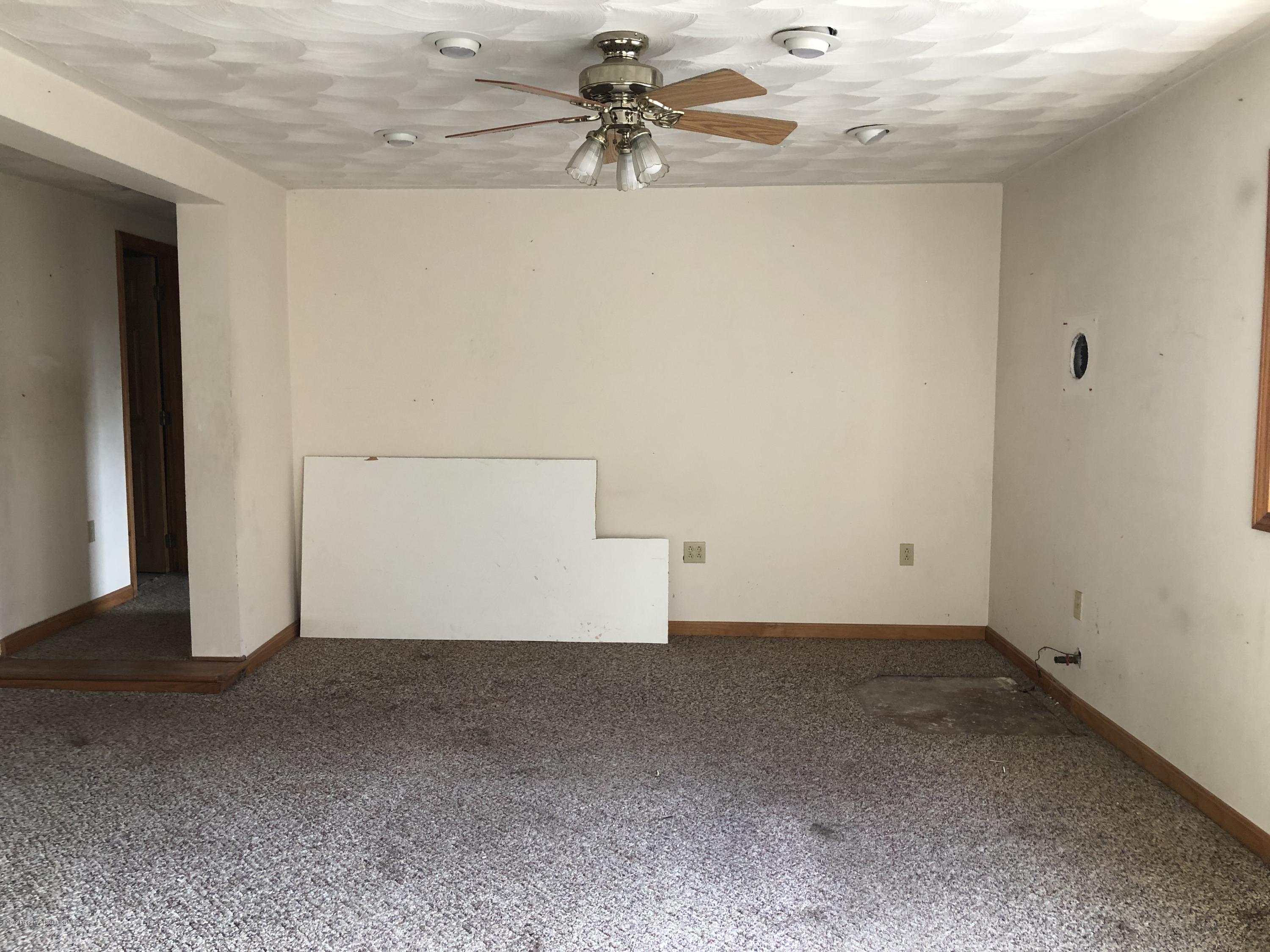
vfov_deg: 49.7
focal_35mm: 28
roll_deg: +0.4
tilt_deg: -6.0
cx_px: 635
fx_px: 1027
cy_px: 476
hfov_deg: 63.4
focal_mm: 3.99
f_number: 1.8
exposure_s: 1/17
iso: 40
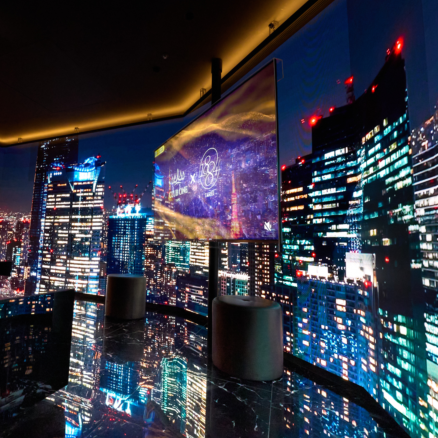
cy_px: 215
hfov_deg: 74.8
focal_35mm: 19
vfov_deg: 77.7
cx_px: 140
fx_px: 272
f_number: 9
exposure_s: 1/25
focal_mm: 14
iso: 16000
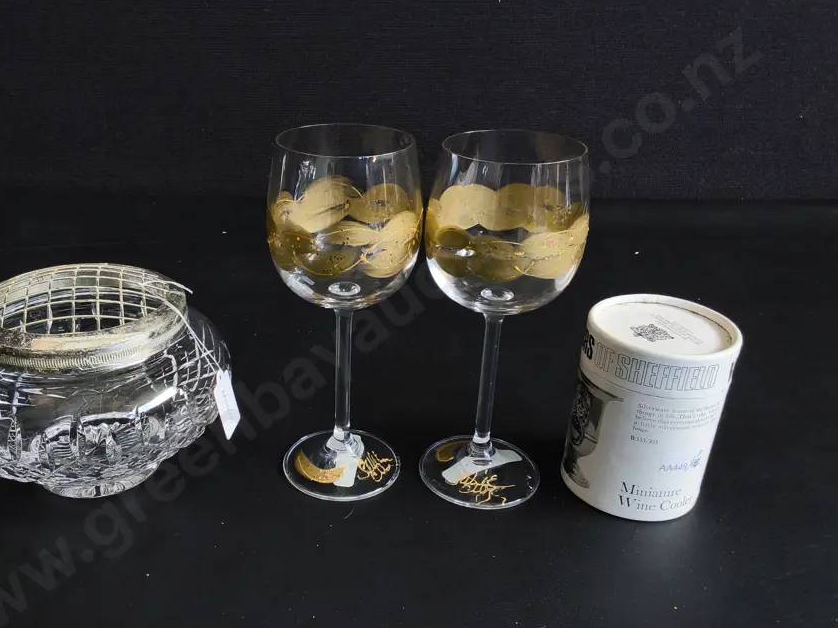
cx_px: 341
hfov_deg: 55.0
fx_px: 799
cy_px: 348
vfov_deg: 42.9
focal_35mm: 33
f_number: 2
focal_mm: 2.87
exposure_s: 1/100
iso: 64
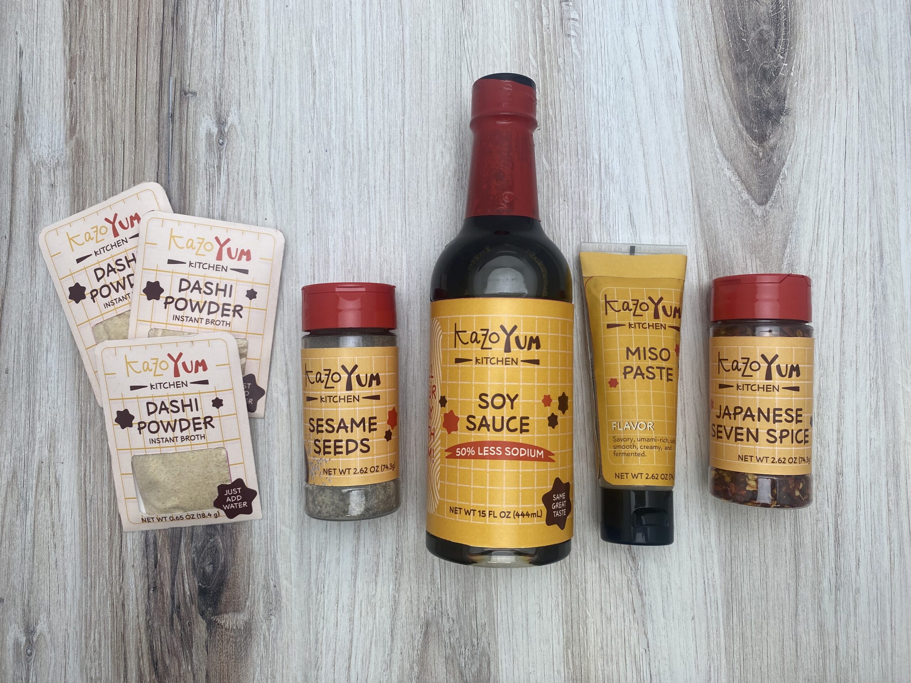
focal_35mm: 26
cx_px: 456
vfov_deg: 53.1
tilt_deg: -86.7
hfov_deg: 67.3
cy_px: 342
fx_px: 684
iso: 32
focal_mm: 4.25
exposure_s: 1/167
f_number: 1.8
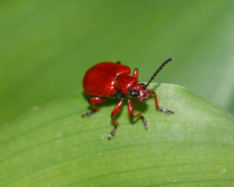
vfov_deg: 3.5
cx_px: 115
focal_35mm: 439
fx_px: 3039
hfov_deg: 4.4
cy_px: 94
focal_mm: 88.8
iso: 200
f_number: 11
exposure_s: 1/250
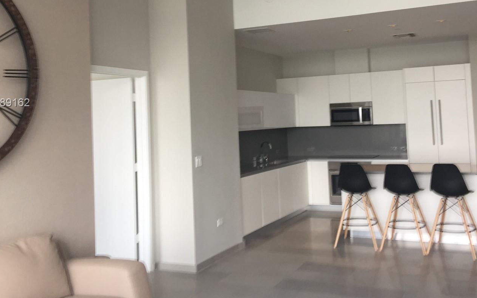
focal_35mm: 39
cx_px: 275
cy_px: 103
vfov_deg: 32.5
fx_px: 507
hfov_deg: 50.2
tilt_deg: -0.3
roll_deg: +0.7
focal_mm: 4.15
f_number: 2.2
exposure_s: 1/60
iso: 40
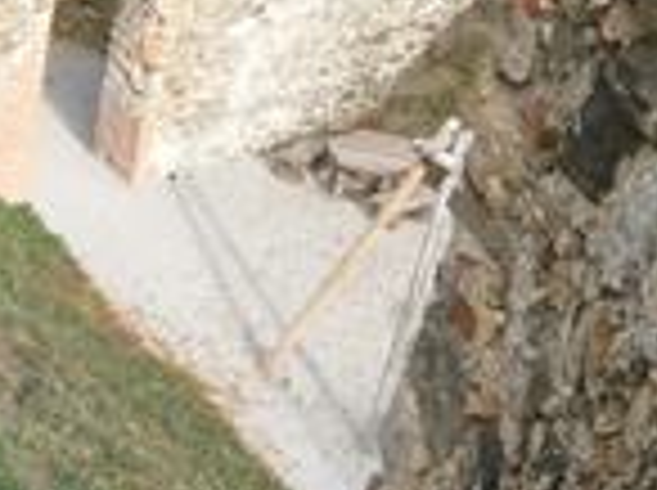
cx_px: -477
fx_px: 2312
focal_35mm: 122
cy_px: 910
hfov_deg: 14.5
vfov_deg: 11.2
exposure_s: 1/160
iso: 500
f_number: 8
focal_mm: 9.12
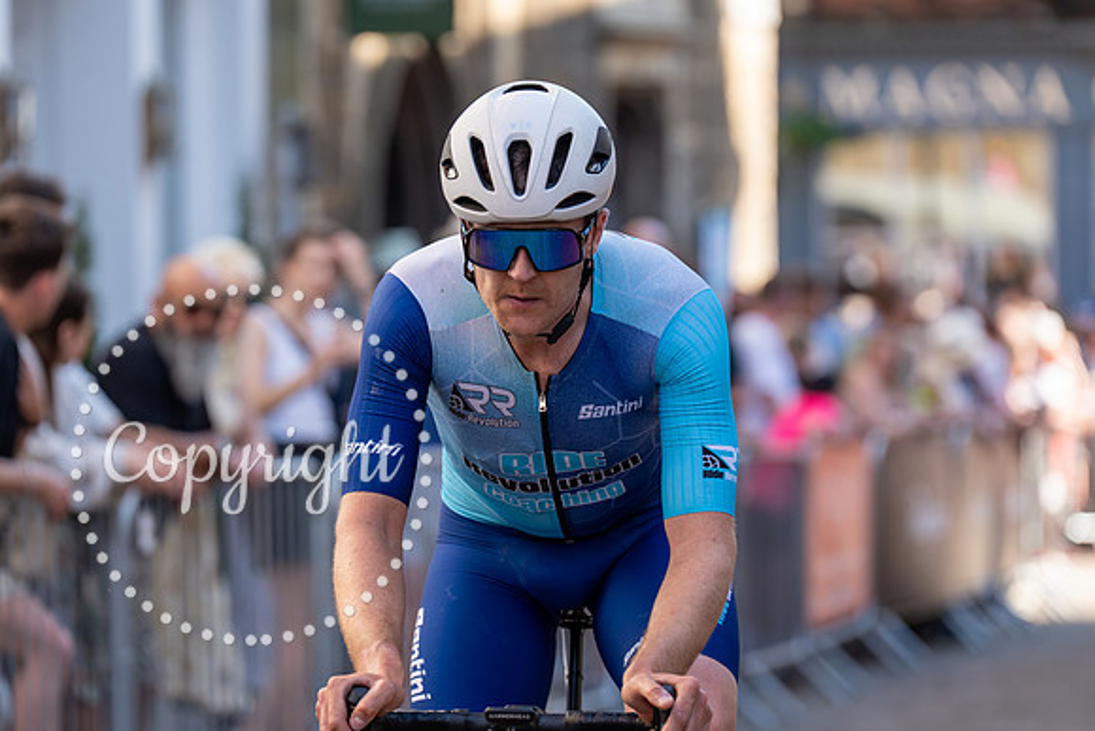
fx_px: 5902
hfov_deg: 10.6
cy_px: 366
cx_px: 548
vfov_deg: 7.1
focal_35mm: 194
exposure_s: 1/1000
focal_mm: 194
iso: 500
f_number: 4
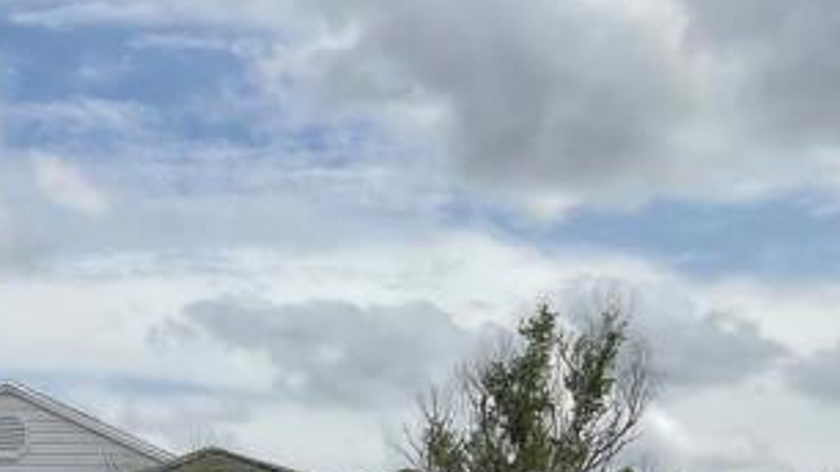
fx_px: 2205
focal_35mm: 99
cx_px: 140
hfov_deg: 21.2
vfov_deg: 11.0
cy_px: 971
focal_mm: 3
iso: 20
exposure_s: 1/4065
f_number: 1.8
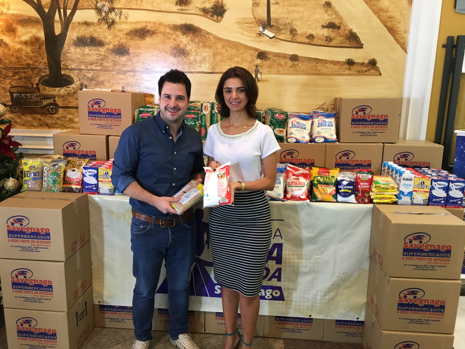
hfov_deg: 61.7
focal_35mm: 29
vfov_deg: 48.2
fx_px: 390
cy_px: 174
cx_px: 232
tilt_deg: -11.1
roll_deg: -0.7
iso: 100
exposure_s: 1/30
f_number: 2.2
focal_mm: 4.15
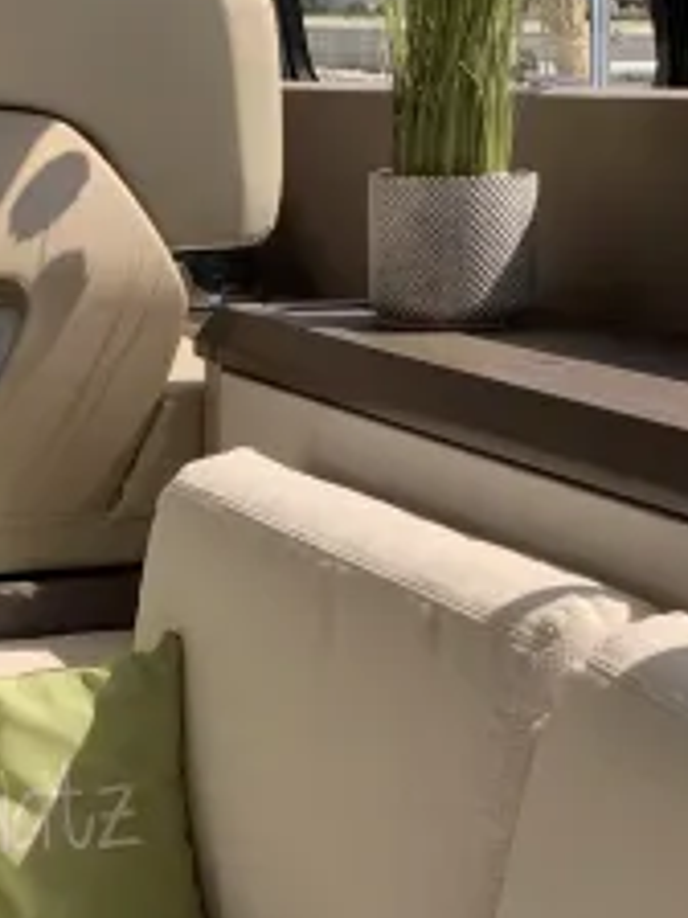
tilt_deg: -12.1
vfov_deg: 21.1
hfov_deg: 15.8
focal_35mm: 93
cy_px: 557
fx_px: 2465
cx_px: 197
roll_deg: -0.1
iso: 25
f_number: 1.8
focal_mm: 4.25
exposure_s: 1/437
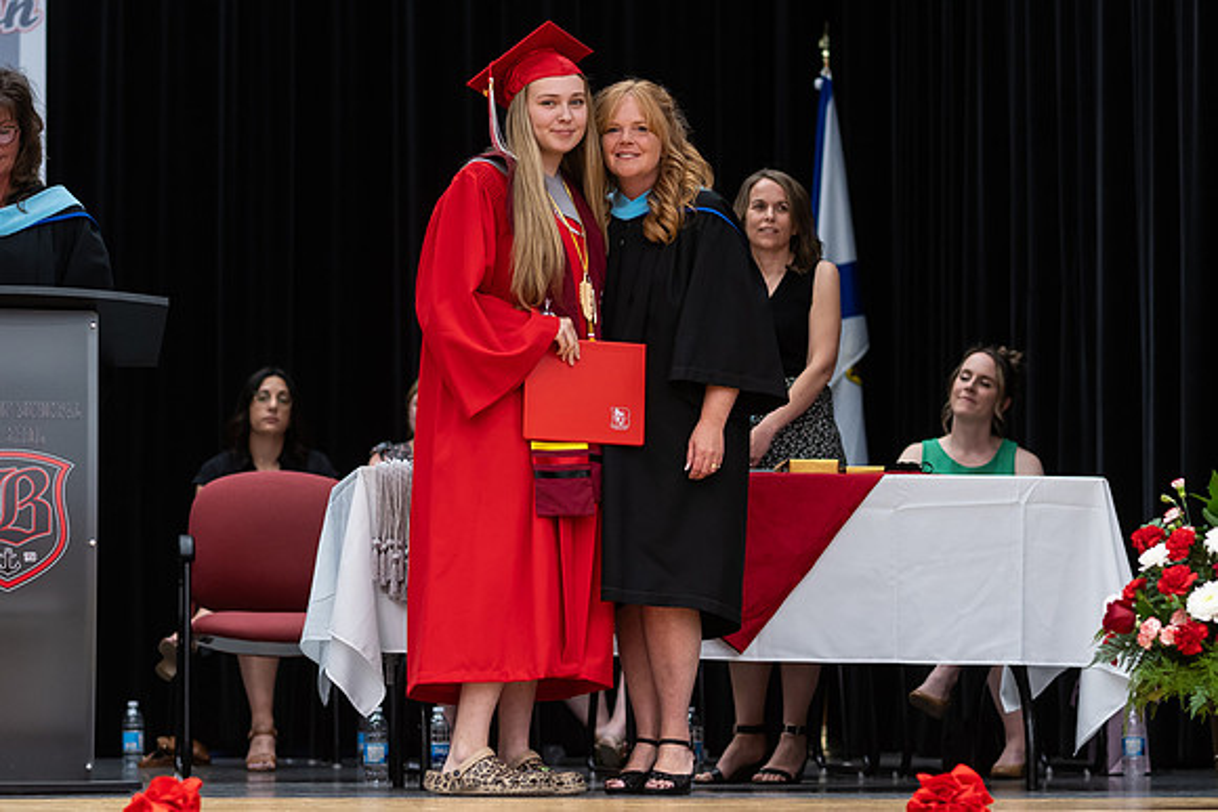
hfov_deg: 17.8
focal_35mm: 115
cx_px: 609
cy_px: 437
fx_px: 3896
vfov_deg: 11.9
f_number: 2.8
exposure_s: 1/200
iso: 1000
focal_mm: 85
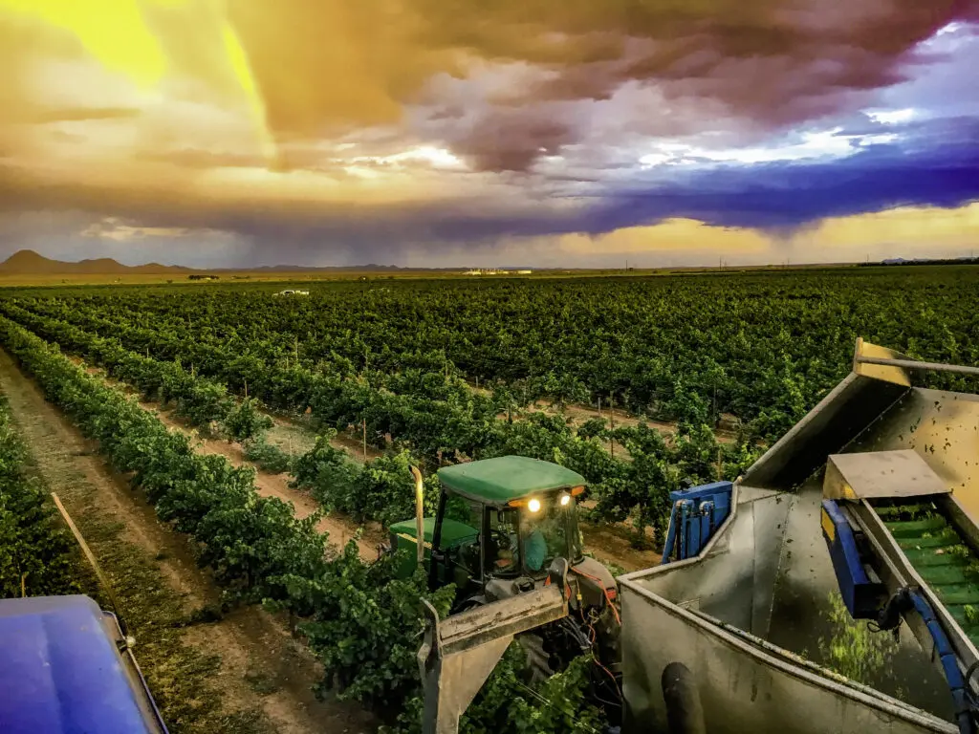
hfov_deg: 61.7
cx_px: 490
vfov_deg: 48.2
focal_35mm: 29
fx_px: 820
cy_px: 367
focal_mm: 4.15
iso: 32
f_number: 2.2
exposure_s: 1/30
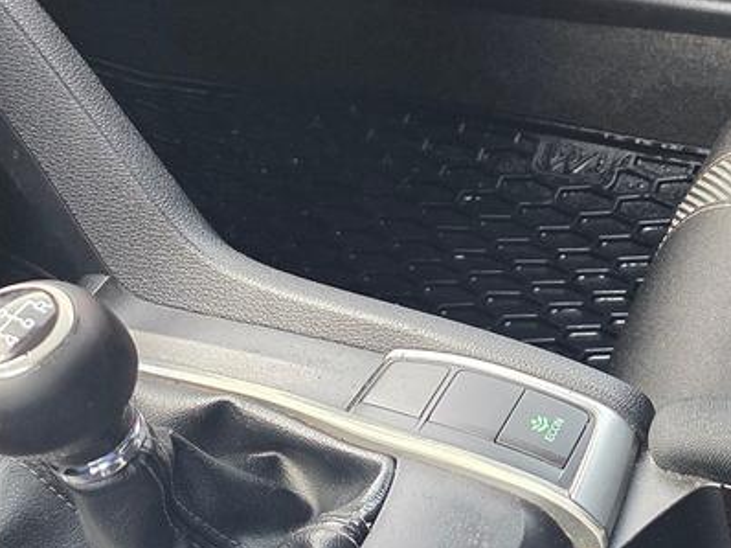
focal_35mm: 74
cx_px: 804
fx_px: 1562
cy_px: 261
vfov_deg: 19.9
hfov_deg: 24.6
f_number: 1.7
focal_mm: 6.3
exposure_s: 1/180
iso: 200
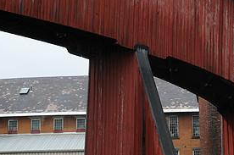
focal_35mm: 101
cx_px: 147
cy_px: 53
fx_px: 655
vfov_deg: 13.5
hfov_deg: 20.2
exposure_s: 1/250
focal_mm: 32
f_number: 8
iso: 200
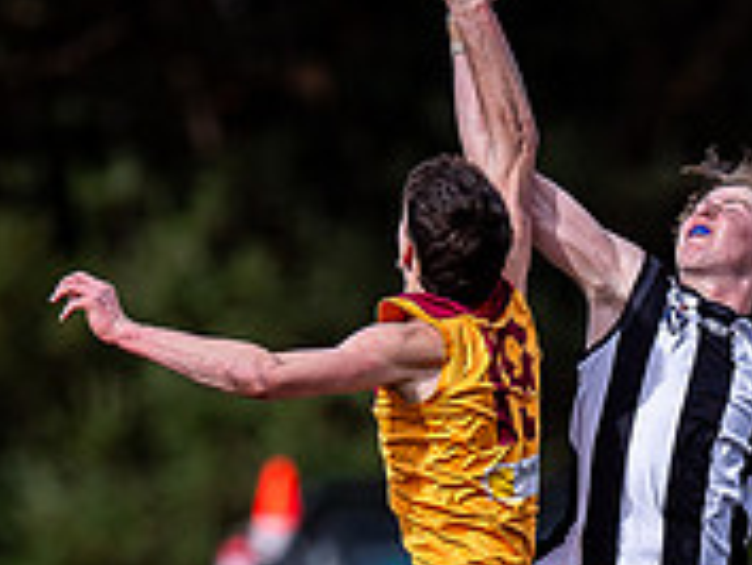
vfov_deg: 0.7
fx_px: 47717
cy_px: 666
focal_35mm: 2195
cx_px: 837
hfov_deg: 0.9
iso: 160
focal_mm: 500
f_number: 4
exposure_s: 1/1600
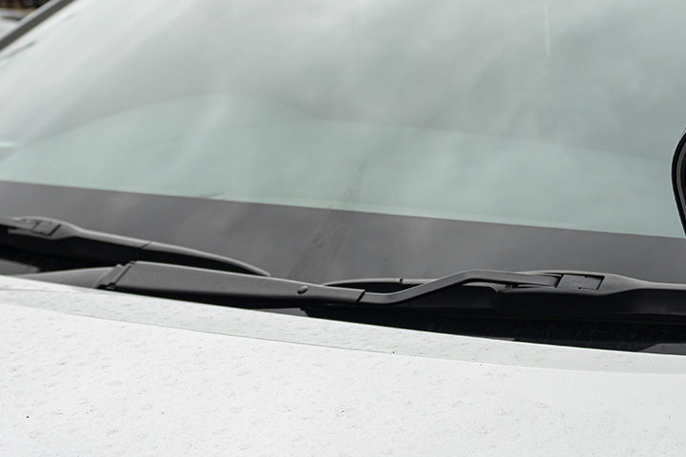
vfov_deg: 21.5
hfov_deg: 30.3
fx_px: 1200
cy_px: 145
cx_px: 641
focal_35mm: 63
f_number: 6.3
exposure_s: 1/100
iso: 100
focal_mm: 25
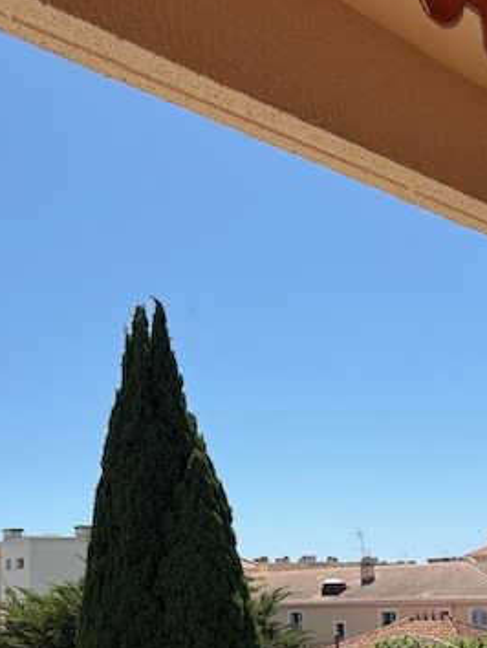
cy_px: 483
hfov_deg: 30.8
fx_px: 881
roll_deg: +2.8
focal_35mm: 47
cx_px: 287
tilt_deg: +7.6
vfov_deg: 39.4
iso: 50
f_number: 1.6
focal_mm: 5.96
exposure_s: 1/4065
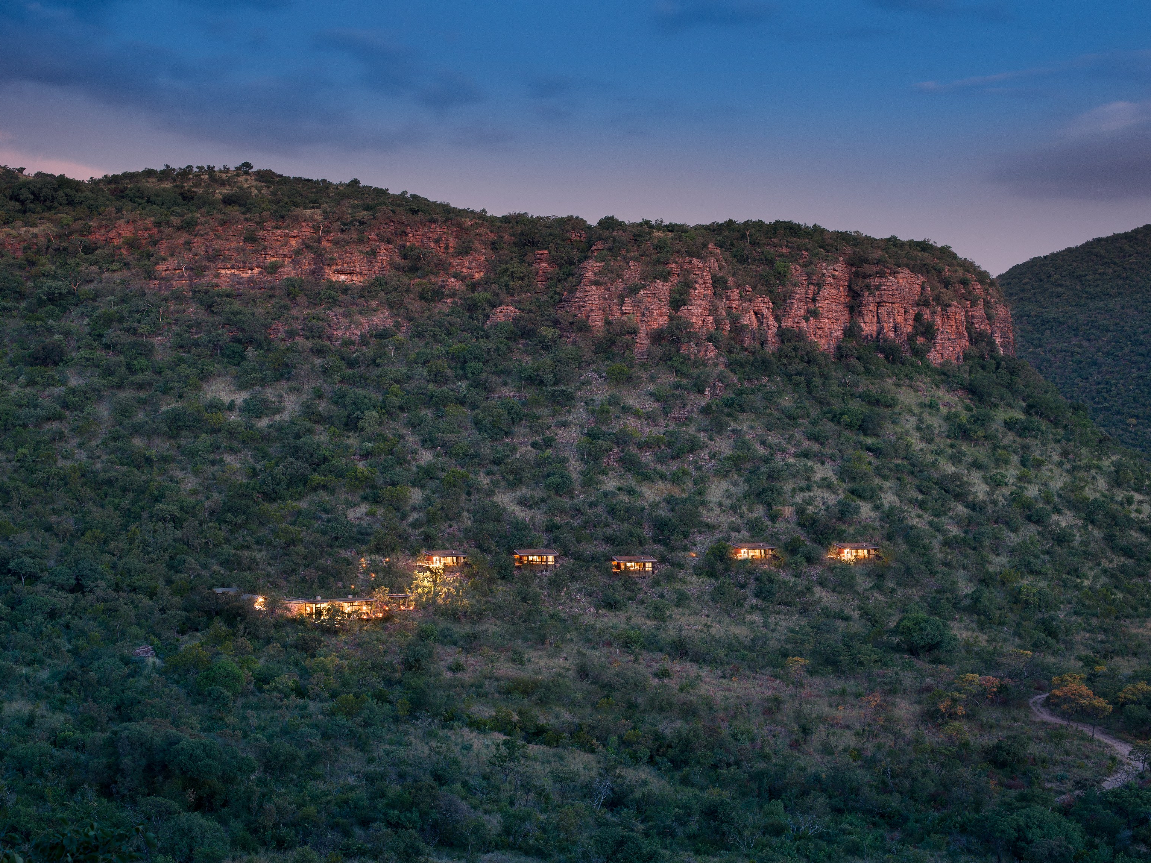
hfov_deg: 34.9
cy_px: 438
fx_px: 1829
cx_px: 558
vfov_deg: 26.6
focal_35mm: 55
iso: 200
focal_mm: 50
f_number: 8
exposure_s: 15
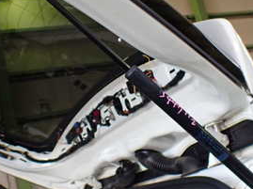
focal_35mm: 67
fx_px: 489
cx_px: 138
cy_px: 87
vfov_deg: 21.9
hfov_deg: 29.0
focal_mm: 5.4
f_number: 2.3
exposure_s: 1/125
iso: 400
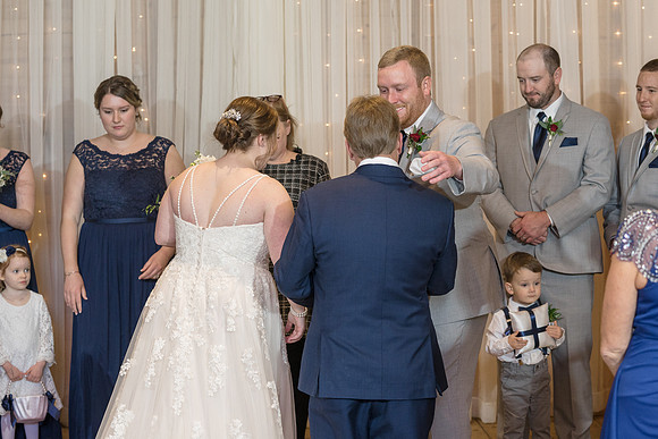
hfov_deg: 25.2
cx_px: 341
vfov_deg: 17.0
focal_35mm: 81
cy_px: 238
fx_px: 1473
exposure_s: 1/200
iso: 2000
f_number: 4
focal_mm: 70
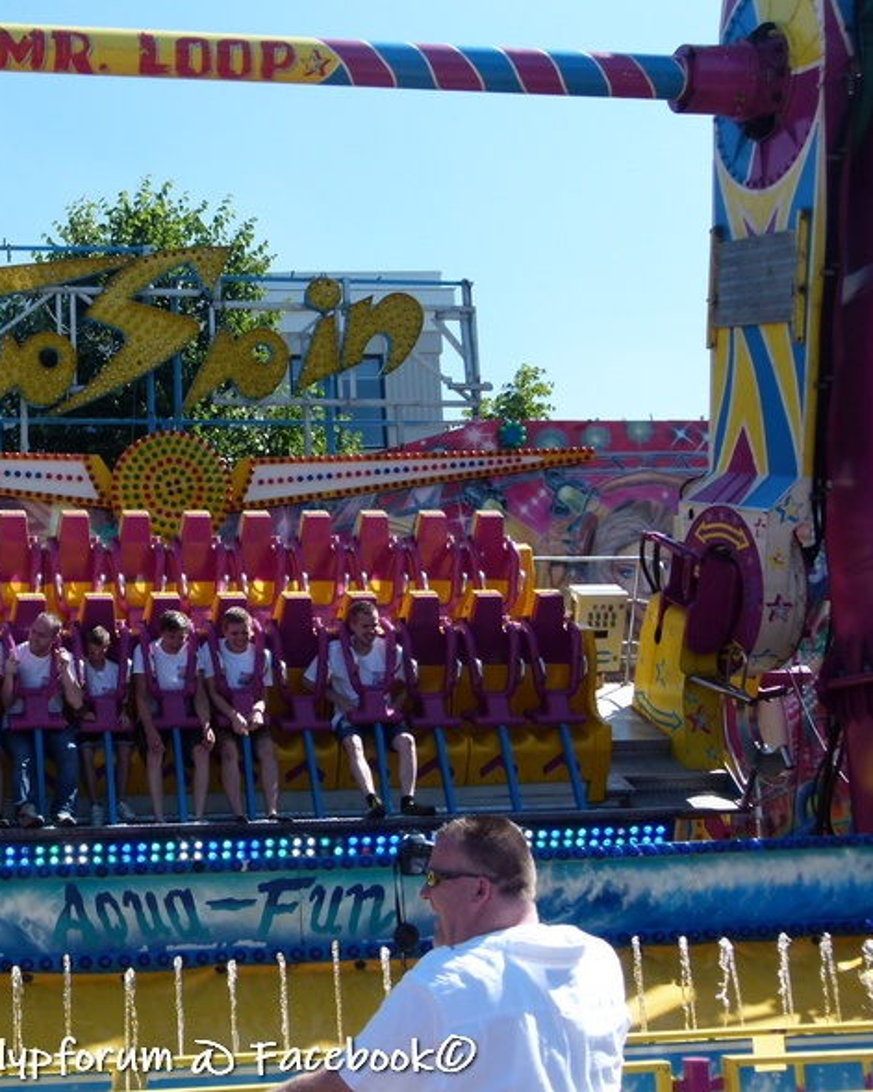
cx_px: 137
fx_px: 1712
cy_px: 538
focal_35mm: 53
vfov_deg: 35.4
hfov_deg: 27.8
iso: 100
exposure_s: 1/500
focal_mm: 7.3
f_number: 4
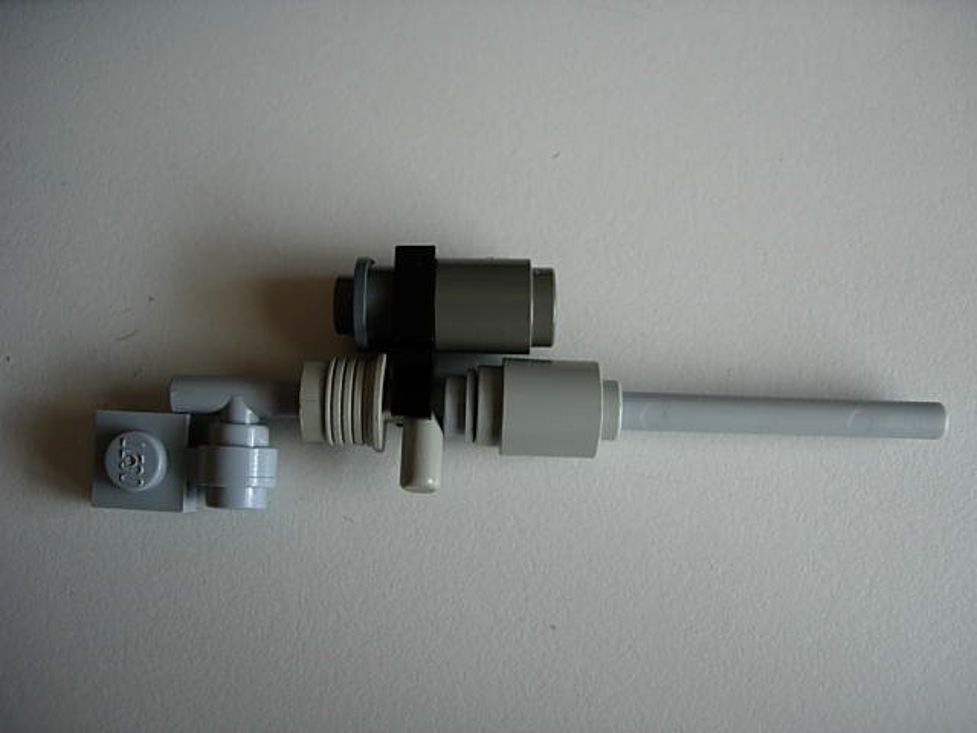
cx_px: 488
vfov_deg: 37.7
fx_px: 1073
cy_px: 366
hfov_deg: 49.0
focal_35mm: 38
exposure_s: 1/108
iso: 64
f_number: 2.8
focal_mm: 7.8
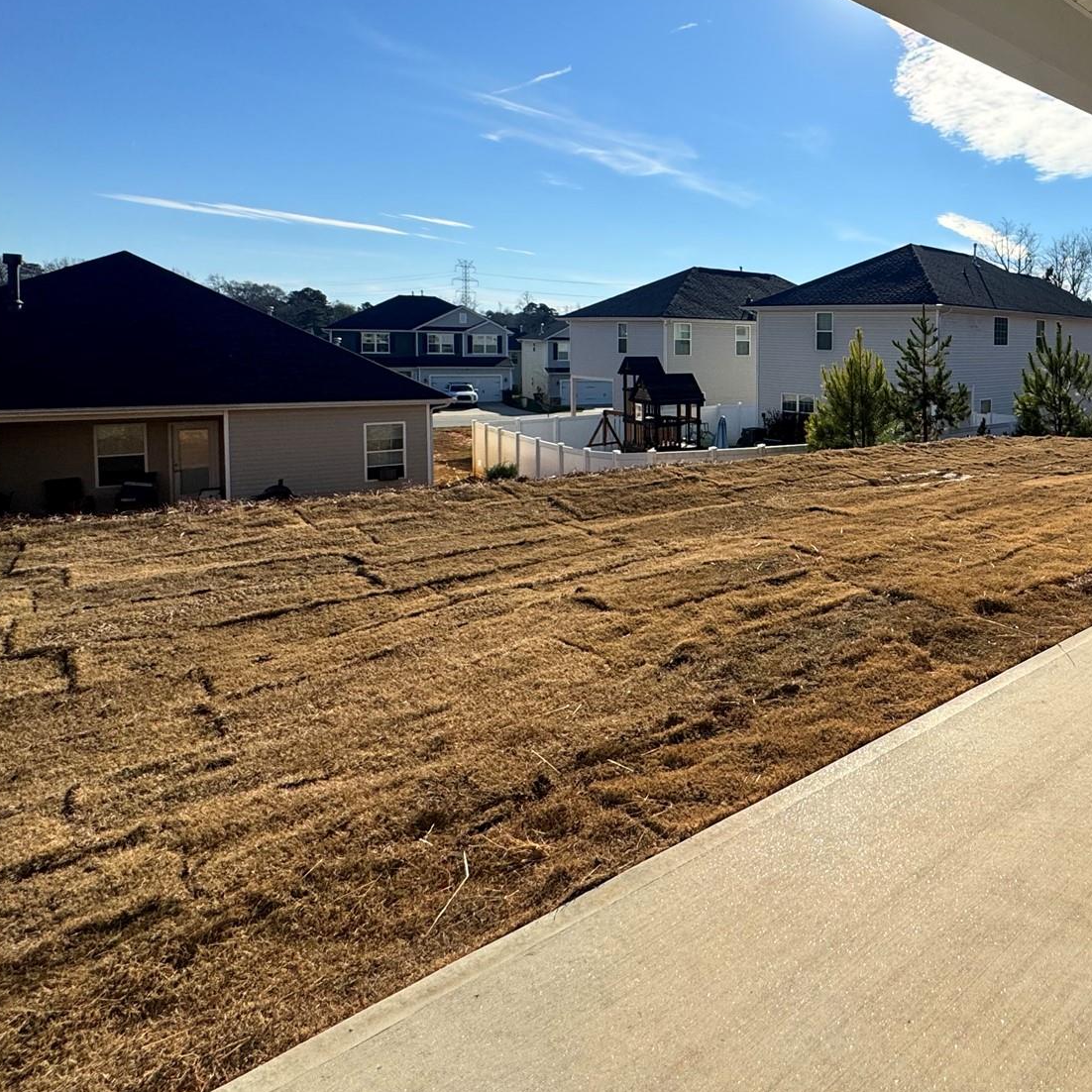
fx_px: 821
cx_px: 953
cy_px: 383
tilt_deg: -1.9
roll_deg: -0.5
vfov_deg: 65.8
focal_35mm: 23
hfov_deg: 58.9
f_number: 2.2
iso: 50
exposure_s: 1/2985
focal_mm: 2.22
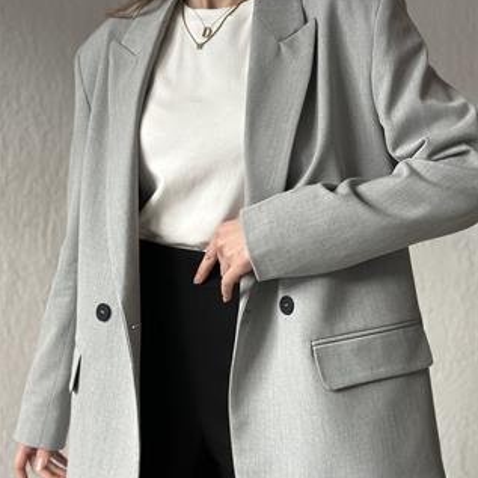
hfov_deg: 30.0
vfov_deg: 30.0
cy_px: 256
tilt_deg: -2.6
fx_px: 890
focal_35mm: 57
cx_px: 238
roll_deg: +0.0
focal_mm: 6.86
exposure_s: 1/121
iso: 100
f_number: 1.78
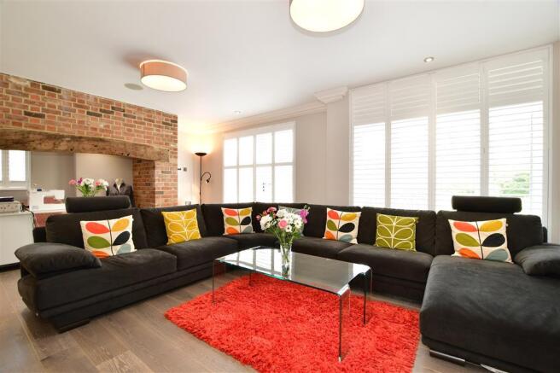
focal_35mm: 15
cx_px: 280
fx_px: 233
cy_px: 186
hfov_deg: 100.4
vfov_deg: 77.3
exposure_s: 1/6
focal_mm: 10
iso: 200
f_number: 8
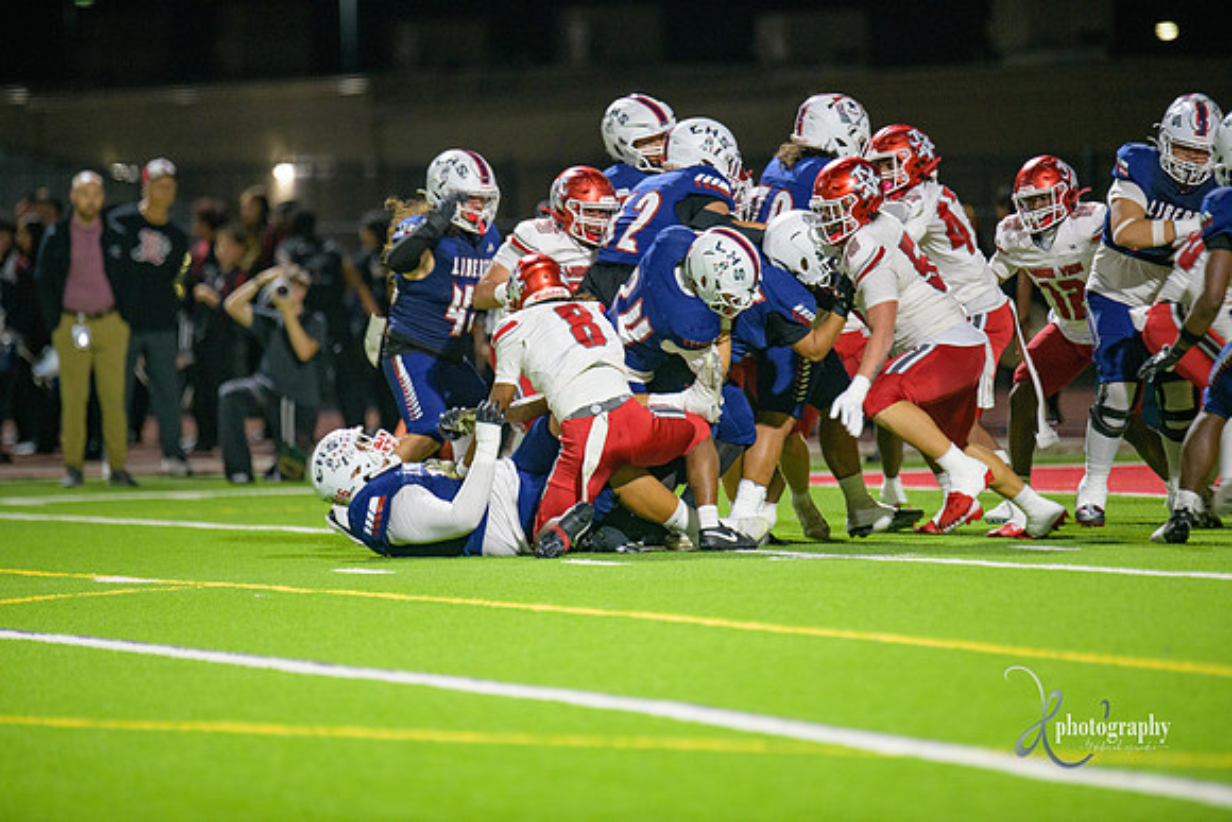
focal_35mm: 300
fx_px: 10269
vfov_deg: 4.6
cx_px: 616
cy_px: 411
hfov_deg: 6.9
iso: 2000
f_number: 2.8
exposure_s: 1/250
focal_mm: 300
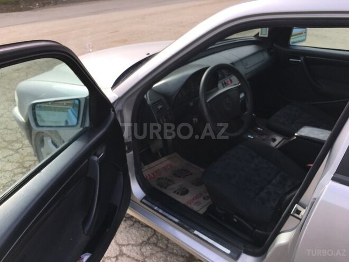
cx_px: 174
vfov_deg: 48.2
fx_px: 292
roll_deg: +3.8
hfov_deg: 61.7
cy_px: 131
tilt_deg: -26.4
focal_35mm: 29
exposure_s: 1/534
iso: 25
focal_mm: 4.15
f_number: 2.2
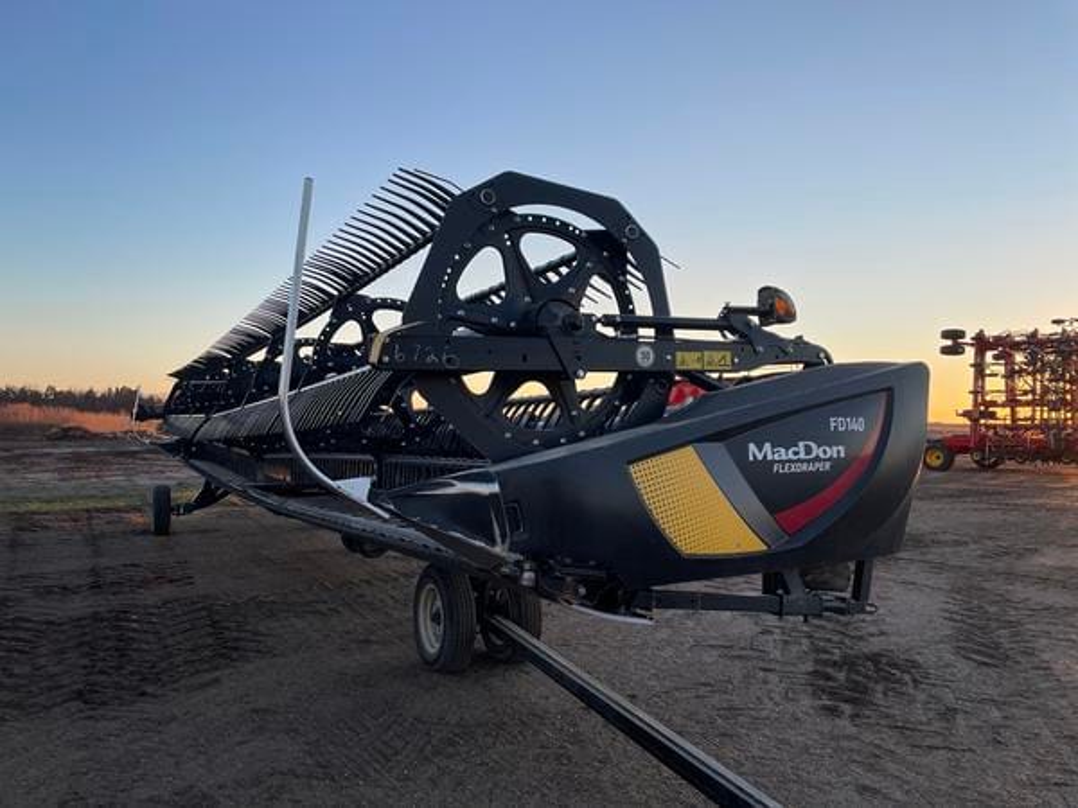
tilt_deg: +1.0
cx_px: 539
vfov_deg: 53.1
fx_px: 810
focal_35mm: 26
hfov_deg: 67.3
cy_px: 404
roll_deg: -1.3
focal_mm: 4.2
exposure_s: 1/703
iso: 32
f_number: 1.6
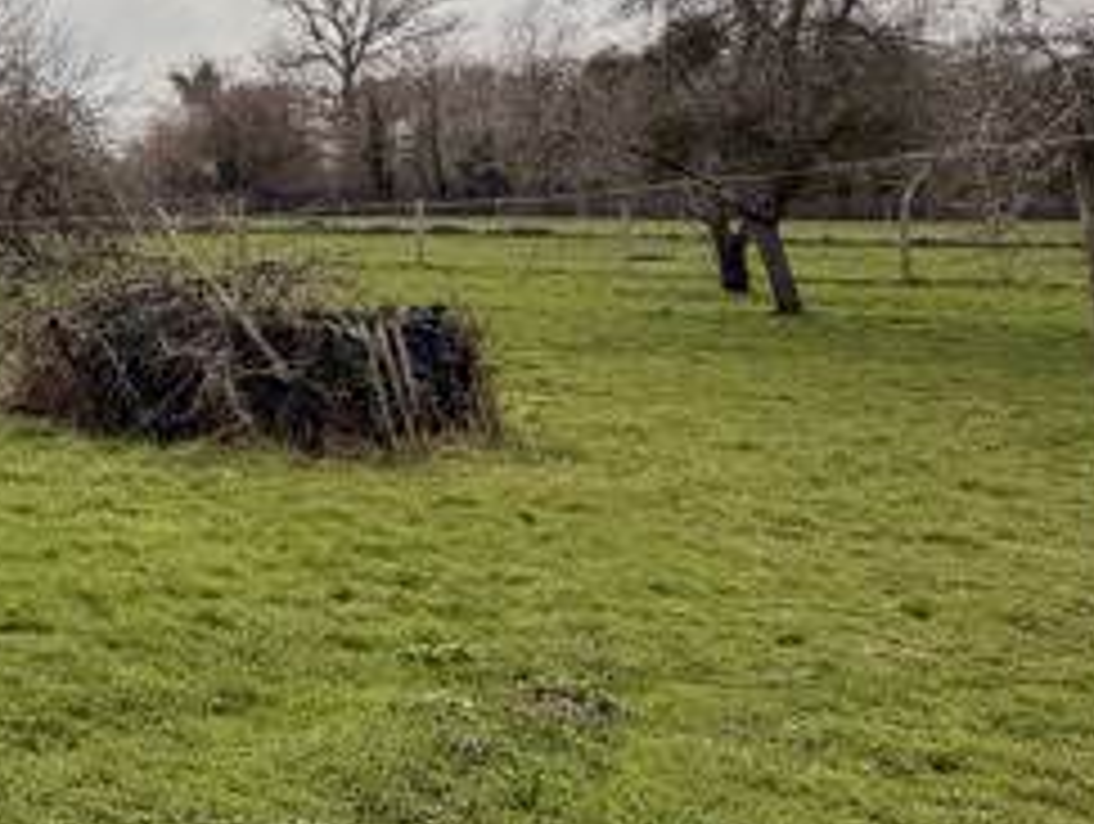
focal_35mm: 46
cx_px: -432
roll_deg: +1.1
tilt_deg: +4.4
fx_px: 1456
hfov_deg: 29.8
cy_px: 144
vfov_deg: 30.7
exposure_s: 1/686
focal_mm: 2.22
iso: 40
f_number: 2.2
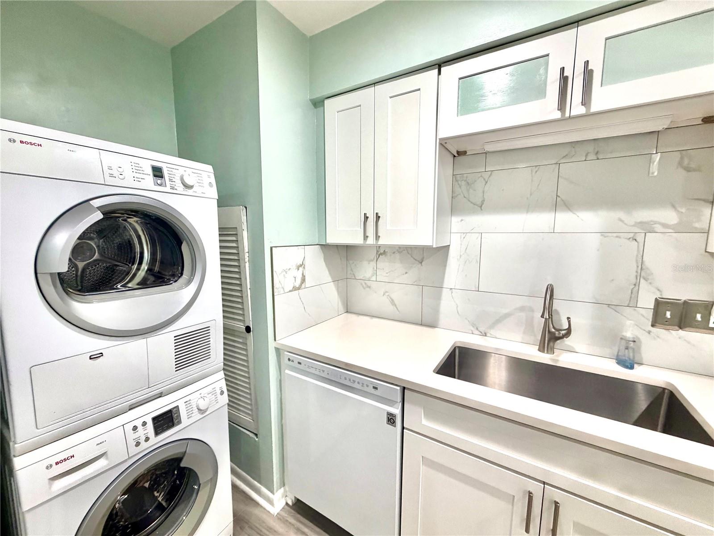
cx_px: 357
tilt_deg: -8.3
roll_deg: +0.2
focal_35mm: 14
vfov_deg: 85.7
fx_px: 289
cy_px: 268
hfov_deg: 102.1
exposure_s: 1/120
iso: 320
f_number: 2.2
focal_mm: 2.22
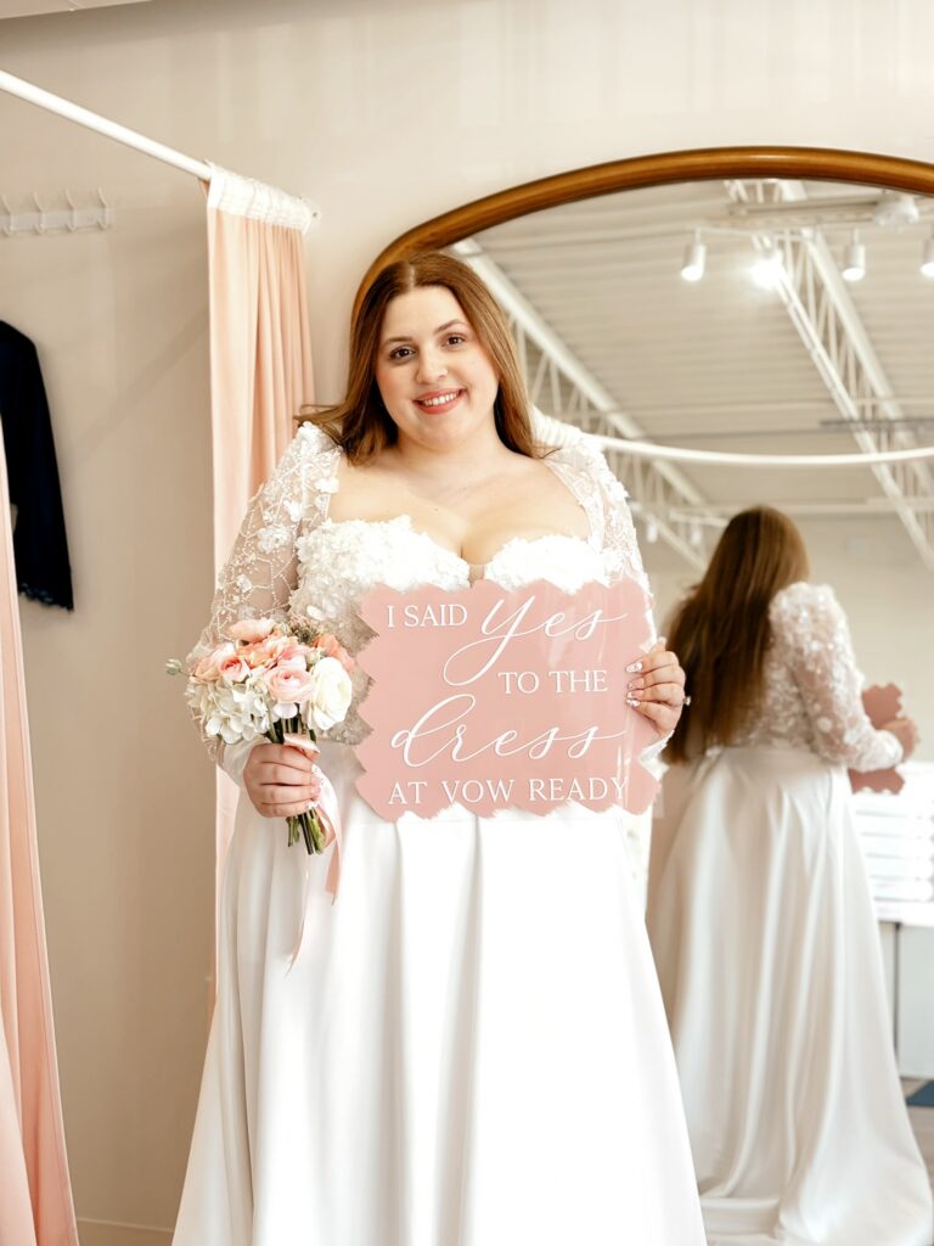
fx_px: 1871
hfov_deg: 28.0
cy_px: 623
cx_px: 467
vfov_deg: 36.8
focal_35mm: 52
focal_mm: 5.96
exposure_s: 1/120
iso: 40
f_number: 1.6
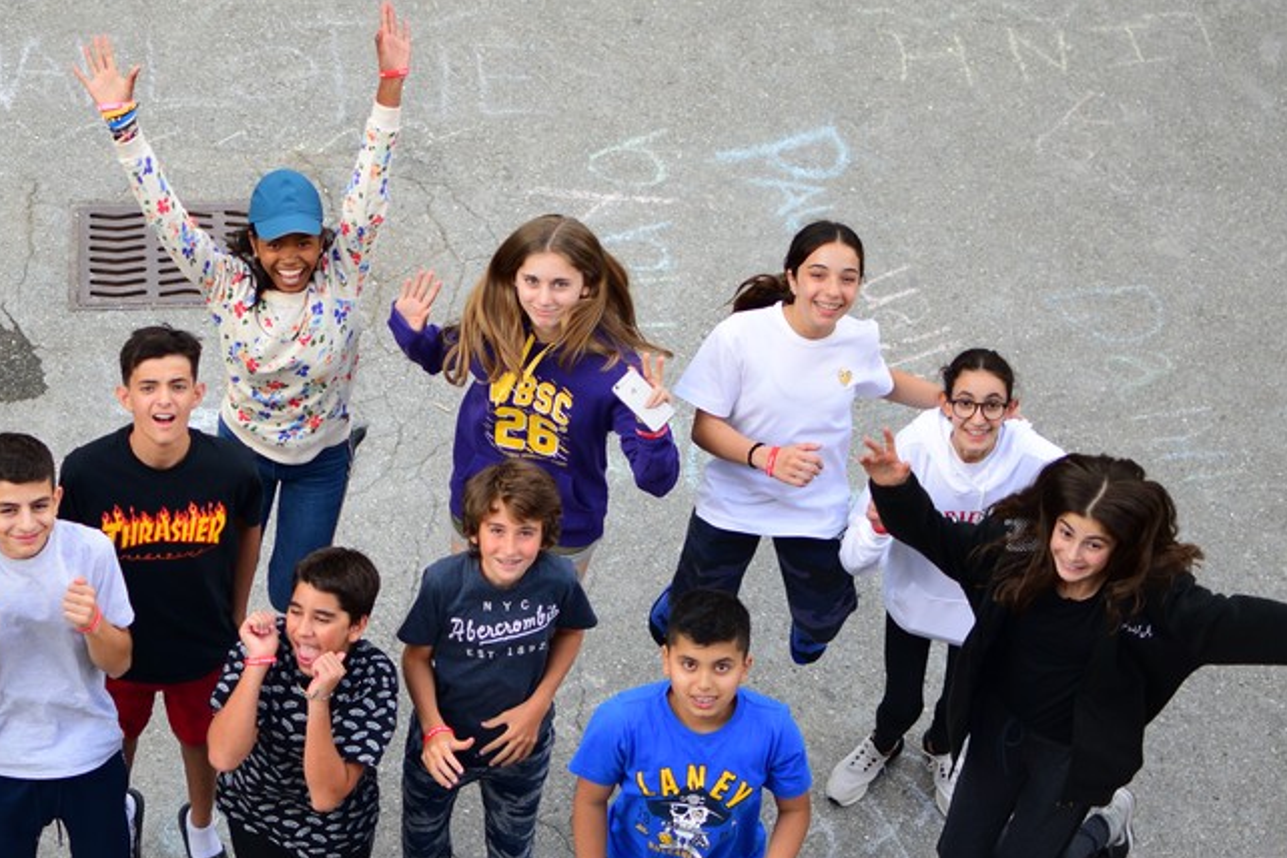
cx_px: 267
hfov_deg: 23.9
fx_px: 2996
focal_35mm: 84
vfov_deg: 16.3
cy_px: 554
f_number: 1.8
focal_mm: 35
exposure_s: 1/1250
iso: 220
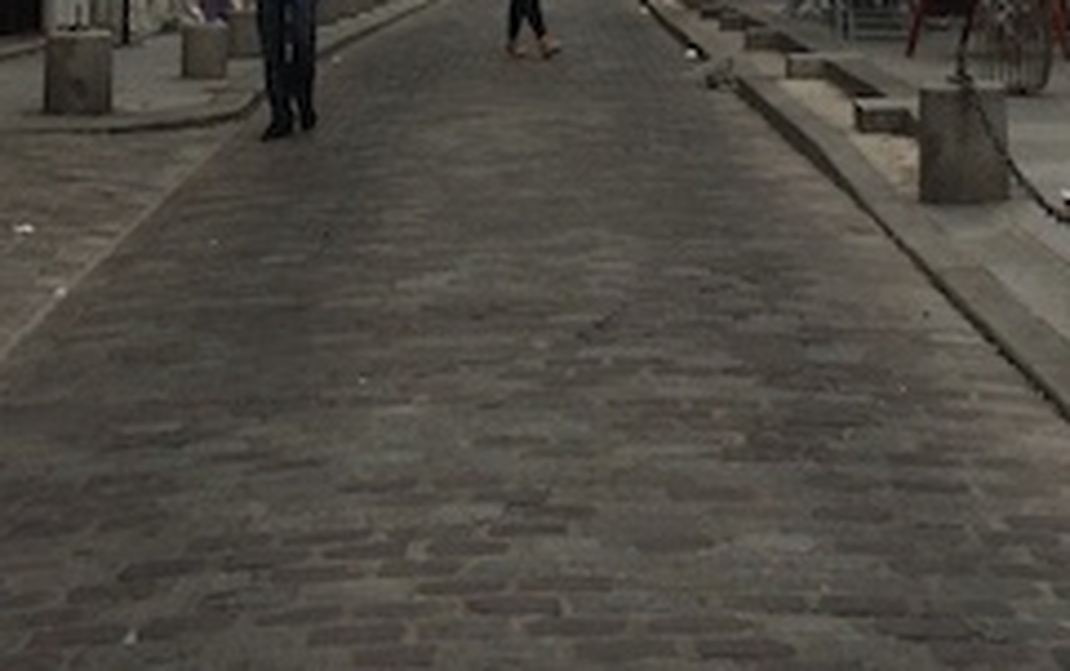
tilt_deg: +8.7
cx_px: 697
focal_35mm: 98
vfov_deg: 12.3
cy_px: -524
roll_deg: +0.4
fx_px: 2860
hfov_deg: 21.1
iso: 32
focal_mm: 4.15
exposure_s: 1/391
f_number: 2.2
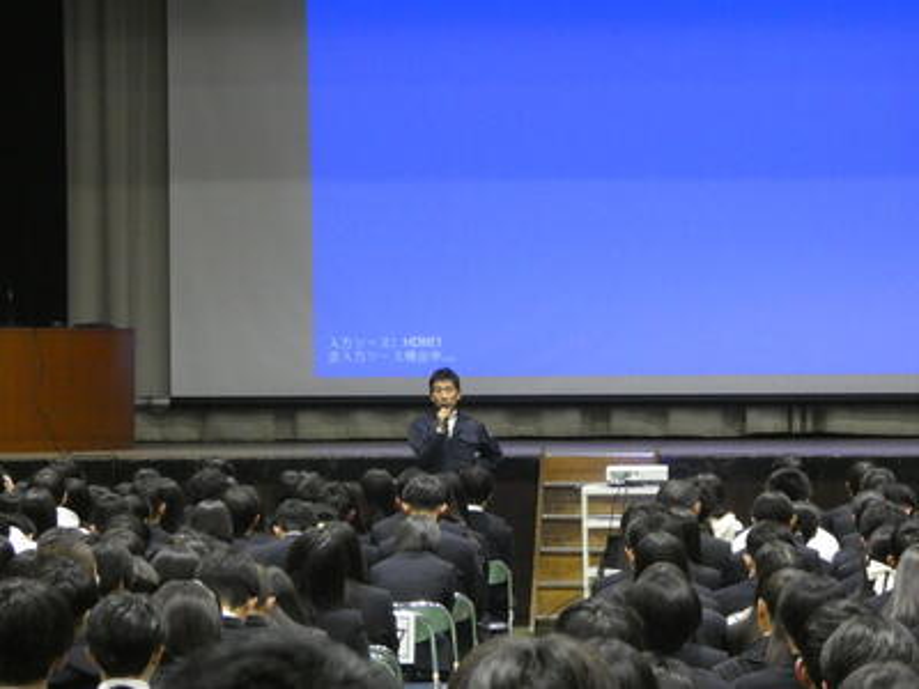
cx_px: 460
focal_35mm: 164
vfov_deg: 9.1
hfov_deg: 12.0
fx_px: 4354
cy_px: 344
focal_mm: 29.5
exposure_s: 1/40
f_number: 5.4
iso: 1600
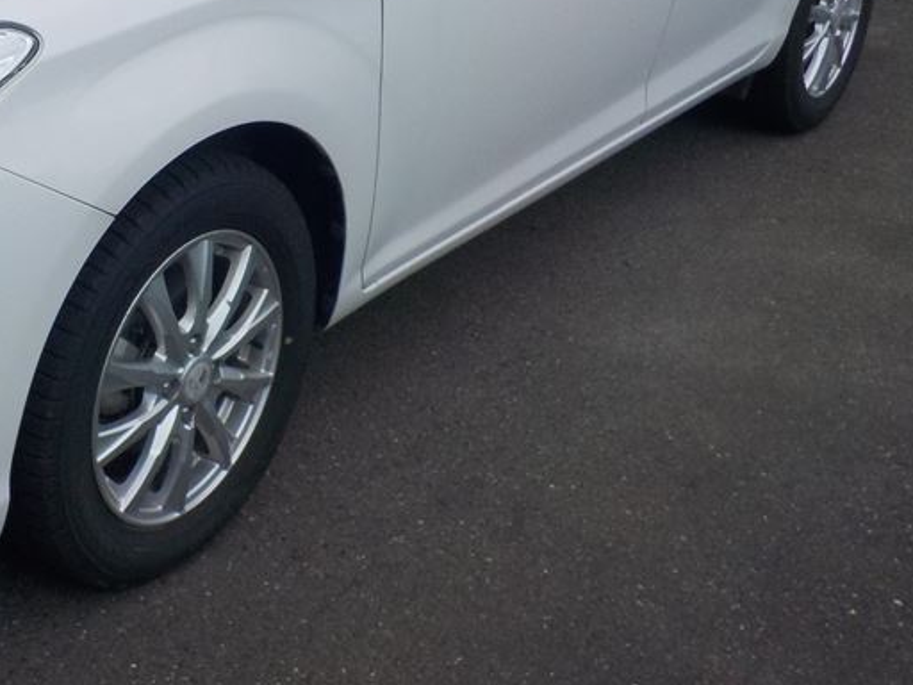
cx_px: 41
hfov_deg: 30.3
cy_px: 59
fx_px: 1583
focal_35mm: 60
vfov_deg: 23.7
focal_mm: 4.1
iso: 125
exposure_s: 1/640
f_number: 6.6
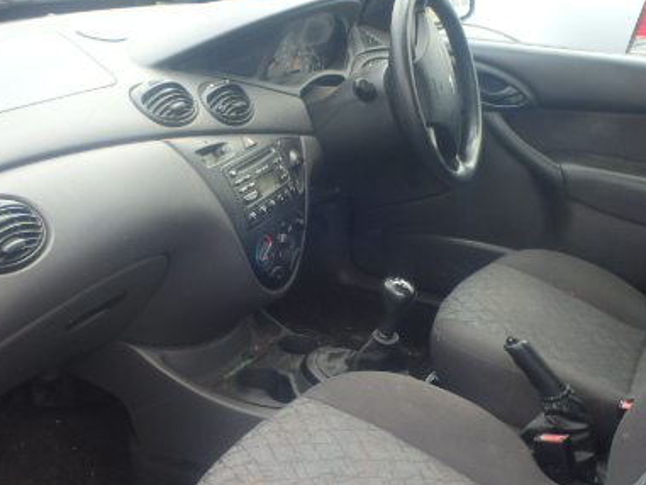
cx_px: 327
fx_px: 877
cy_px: 341
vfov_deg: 30.6
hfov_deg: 40.4
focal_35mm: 47
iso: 125
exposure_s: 1/80
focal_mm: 5
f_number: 3.9
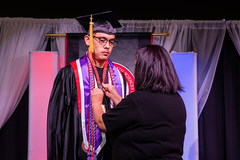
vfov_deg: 16.4
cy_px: 84
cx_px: 112
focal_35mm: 83
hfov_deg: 24.4
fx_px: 555
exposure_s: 1/160
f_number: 5.6
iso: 1000
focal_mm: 70
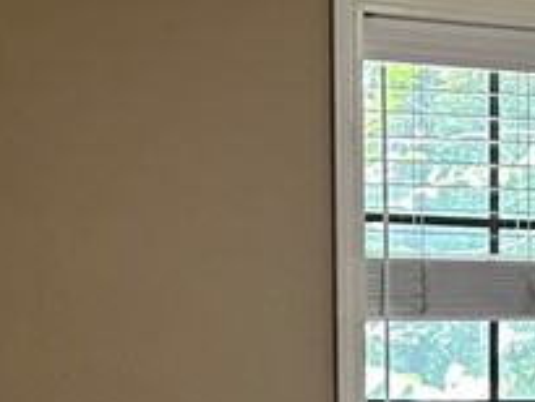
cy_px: 540
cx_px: 681
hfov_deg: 14.6
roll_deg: -0.4
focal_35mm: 130
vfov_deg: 11.1
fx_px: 2010
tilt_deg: -6.3
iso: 100
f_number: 1.5
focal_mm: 5.7
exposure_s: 1/120
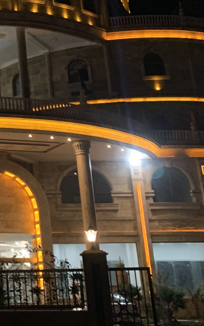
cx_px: -103
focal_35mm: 74
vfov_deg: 27.2
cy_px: 57
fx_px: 658
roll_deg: +0.1
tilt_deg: +20.9
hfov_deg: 16.1
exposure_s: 1/25
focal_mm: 4.25
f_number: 1.8
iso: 500
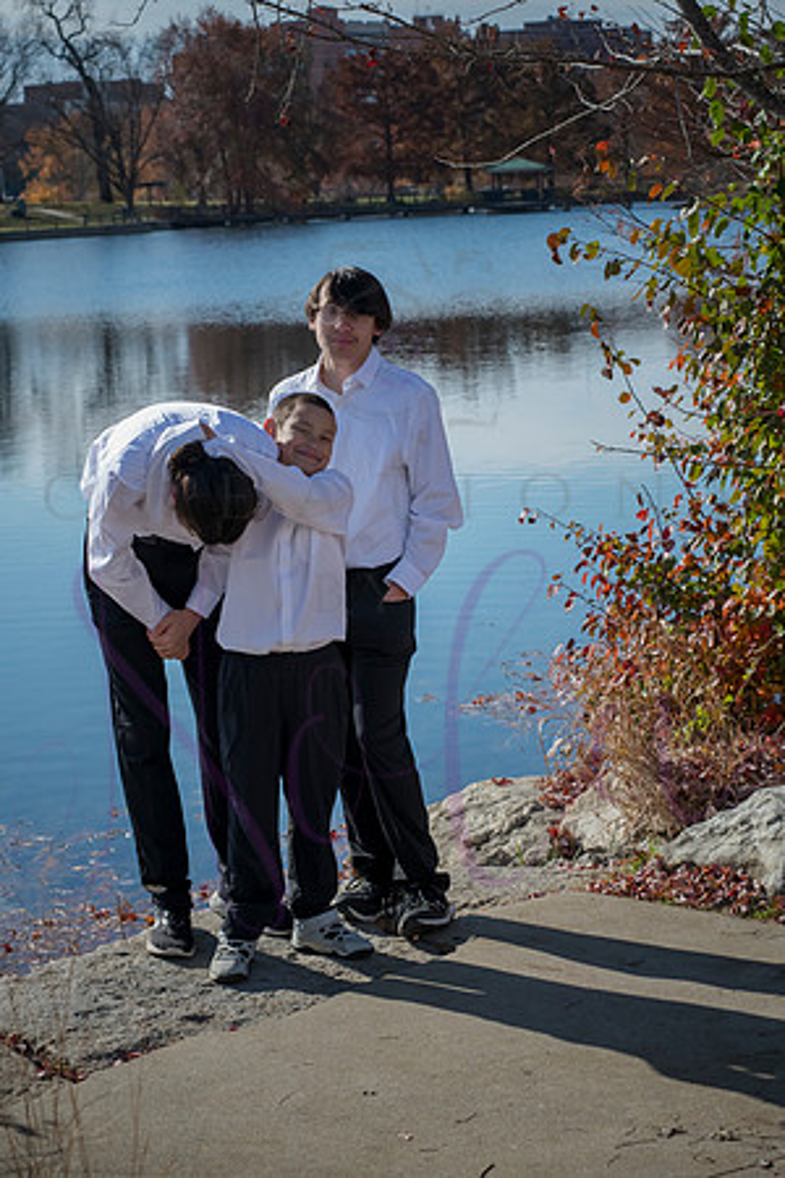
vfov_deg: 25.4
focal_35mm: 80
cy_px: 589
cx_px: 392
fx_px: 2616
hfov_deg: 17.1
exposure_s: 1/800
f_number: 9
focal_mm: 80
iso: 400
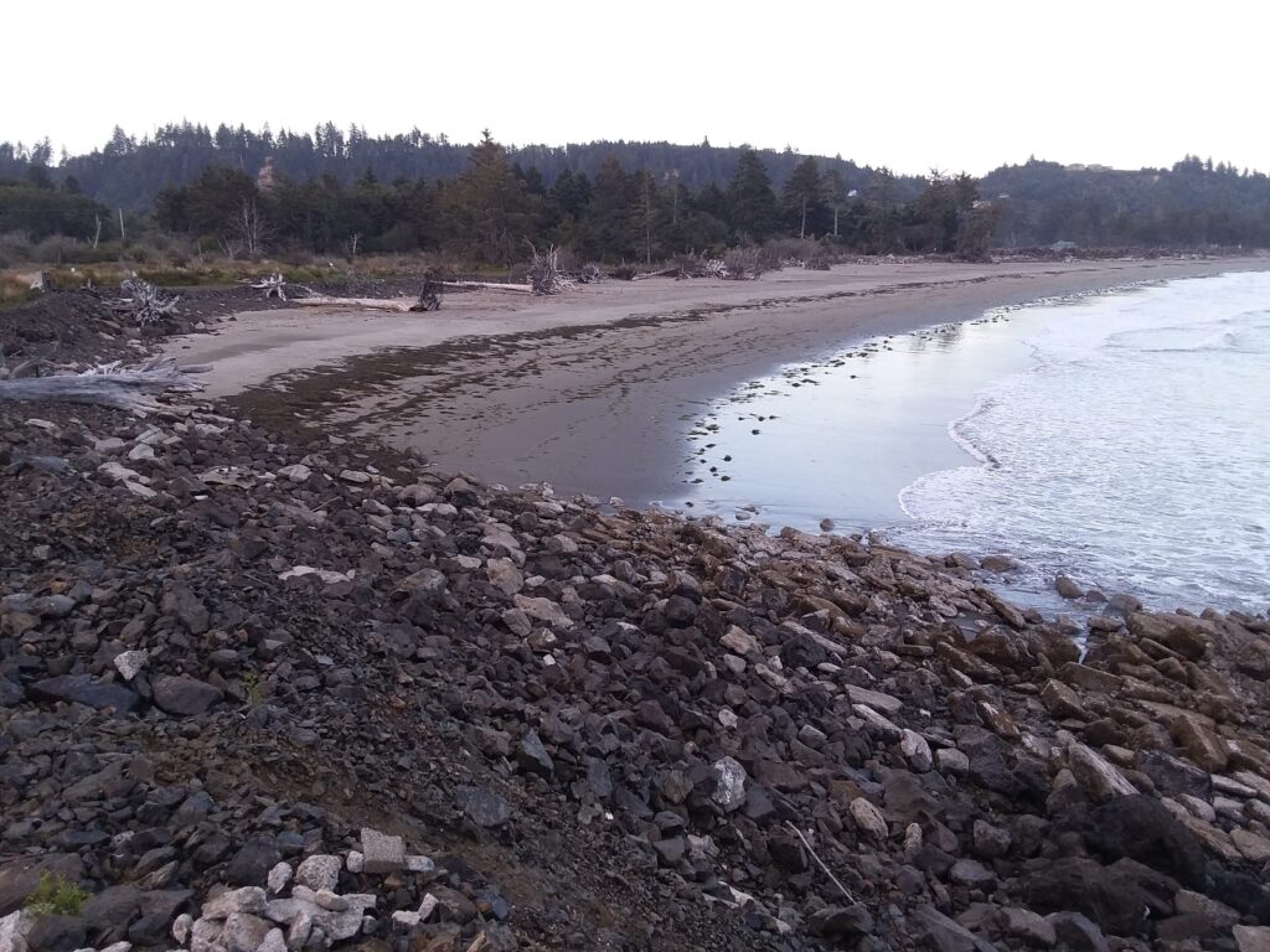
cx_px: 635
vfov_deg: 51.4
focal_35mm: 27
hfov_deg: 65.3
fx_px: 991
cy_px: 476
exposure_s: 1/60
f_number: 1.9
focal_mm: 2.91
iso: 50
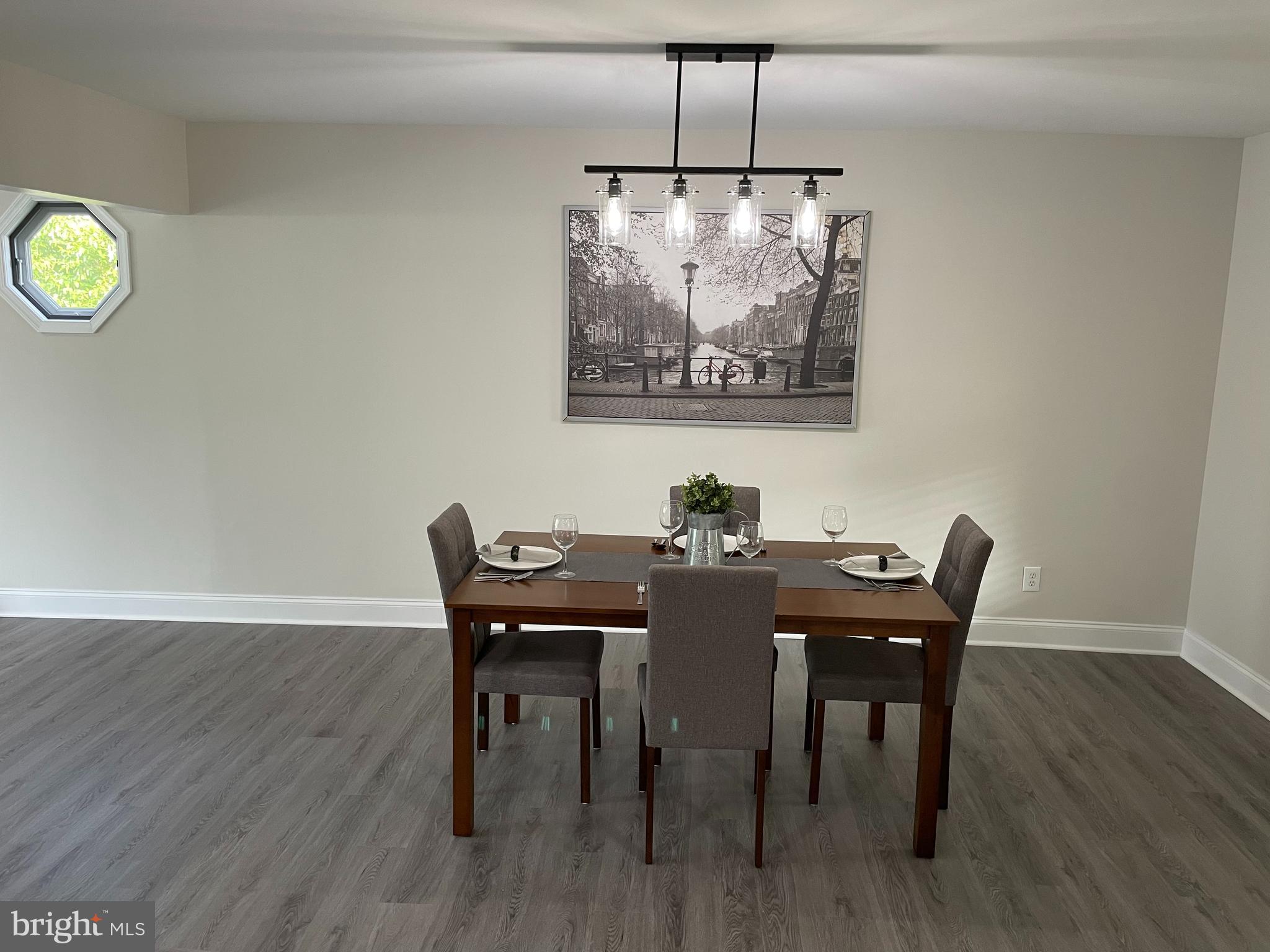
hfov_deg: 67.3
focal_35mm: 26
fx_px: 954
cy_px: 476
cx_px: 635
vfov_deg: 53.1
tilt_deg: -9.6
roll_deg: -0.9
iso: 125
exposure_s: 1/60
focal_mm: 4.2
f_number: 1.6
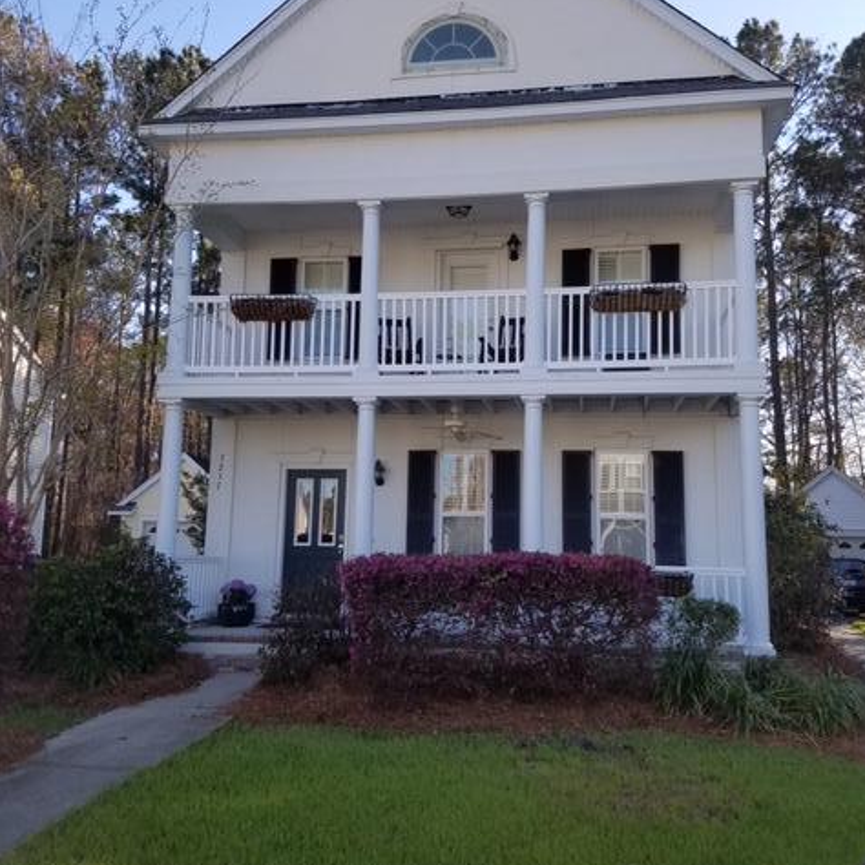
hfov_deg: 52.5
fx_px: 876
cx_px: 436
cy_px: 425
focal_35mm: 31
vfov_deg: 52.5
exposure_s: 1/1080
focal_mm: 4.2
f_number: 1.7
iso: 50
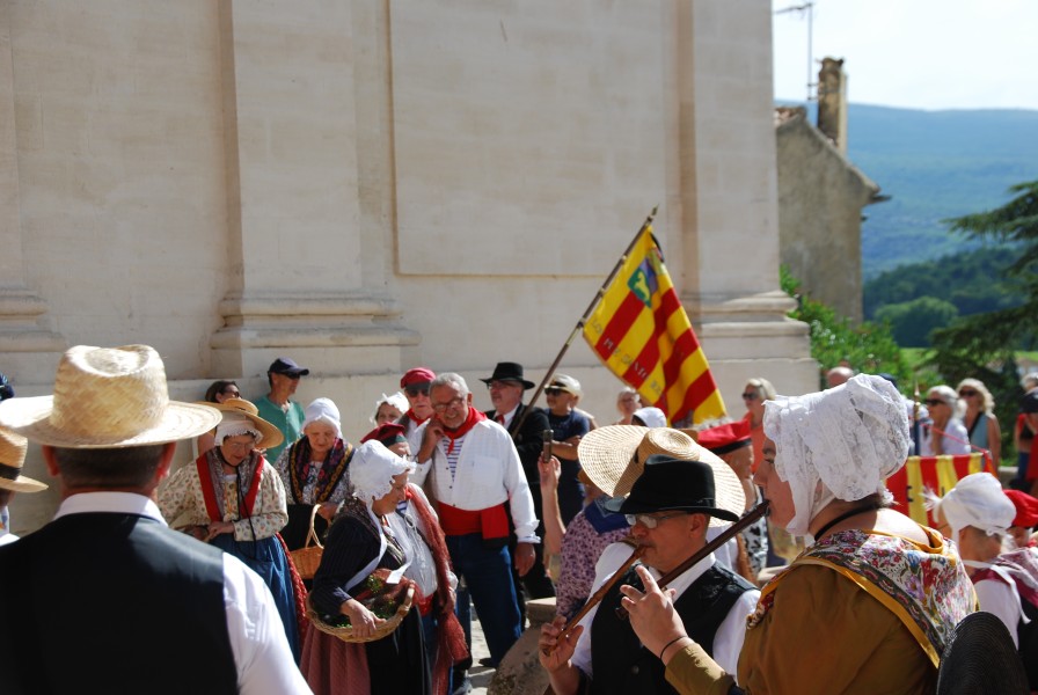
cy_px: 348
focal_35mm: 69
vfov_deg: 19.8
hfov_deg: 29.2
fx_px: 1992
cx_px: 519
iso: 100
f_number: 8
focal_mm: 46
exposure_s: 1/250
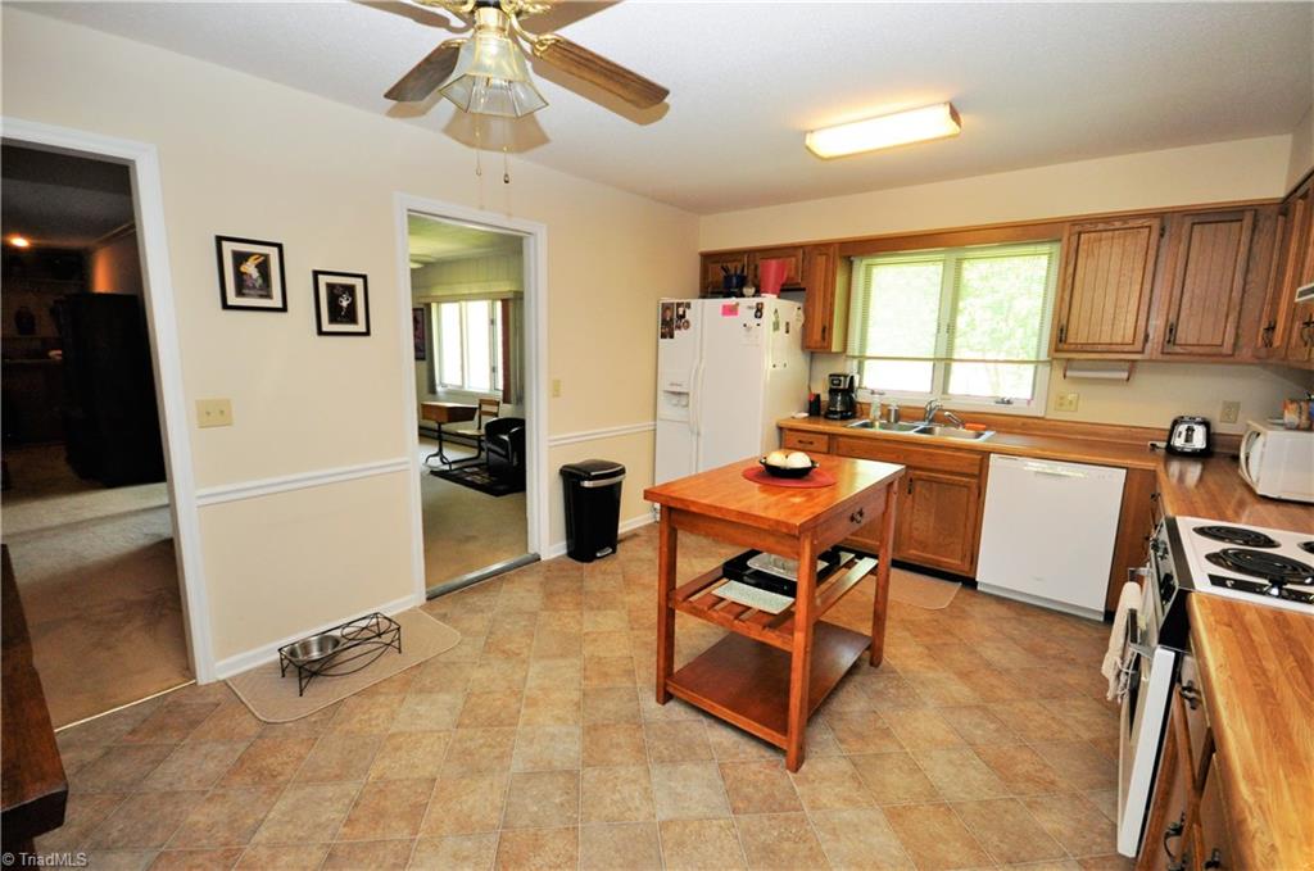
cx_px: 657
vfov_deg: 77.1
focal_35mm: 15
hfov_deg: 100.5
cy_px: 436
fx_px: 547
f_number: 4
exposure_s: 1/60
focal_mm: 10
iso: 800
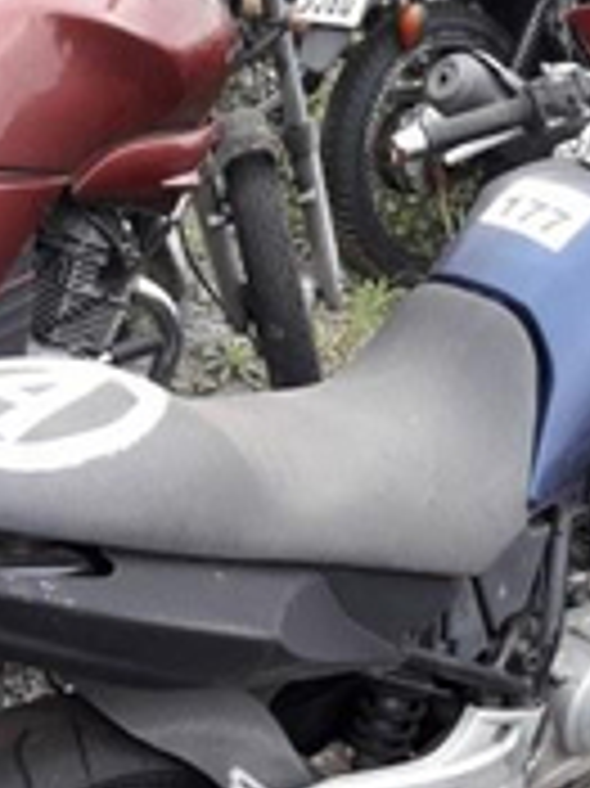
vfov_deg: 29.4
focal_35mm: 64
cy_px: 662
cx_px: 198
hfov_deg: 22.8
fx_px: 1456
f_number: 1.9
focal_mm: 3.7
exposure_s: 1/209
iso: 40
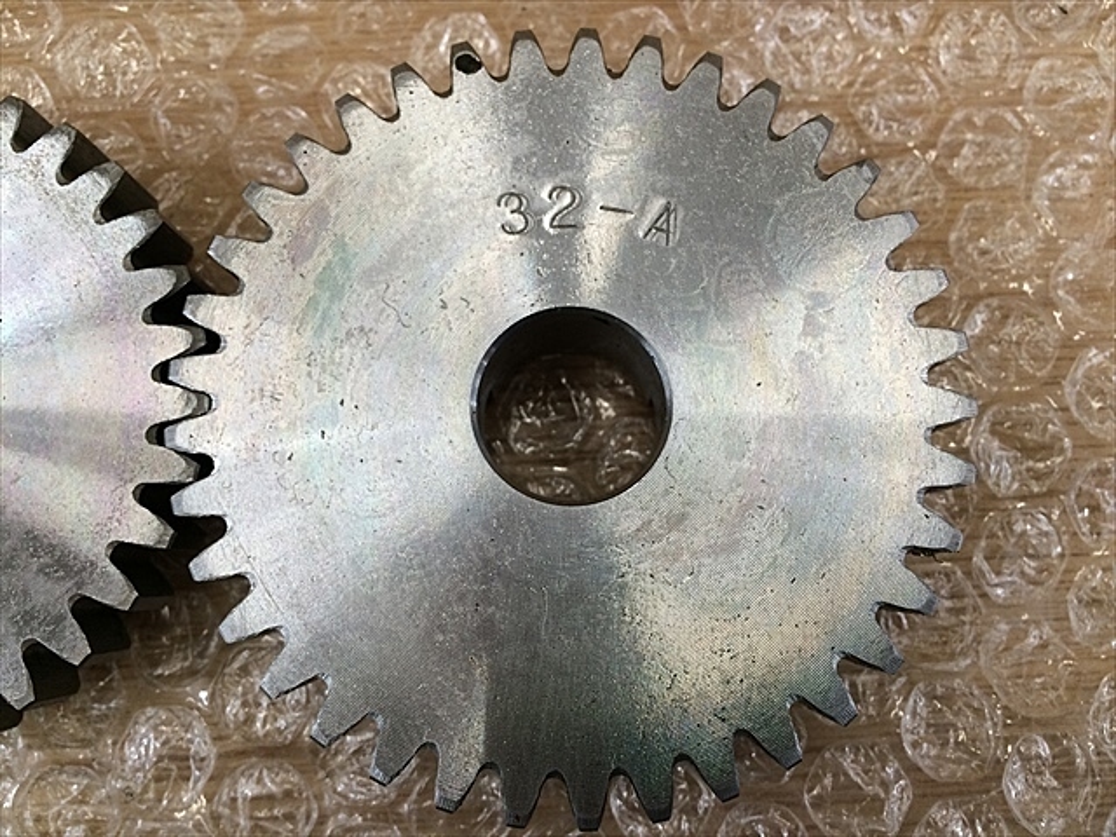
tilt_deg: -81.4
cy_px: 418
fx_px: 935
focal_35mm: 29
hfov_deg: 61.7
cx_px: 558
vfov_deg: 48.2
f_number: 2.2
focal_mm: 4.15
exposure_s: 1/30
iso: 32
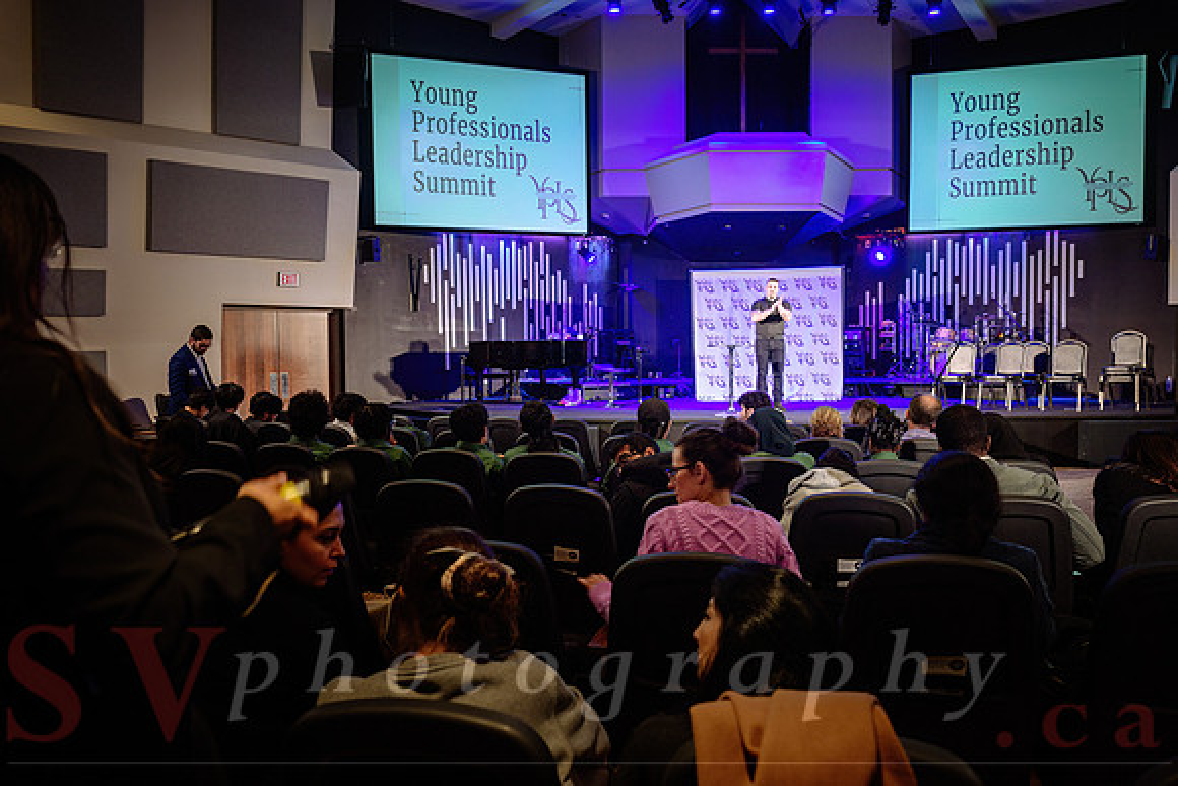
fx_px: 884
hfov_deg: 67.4
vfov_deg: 48.0
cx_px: 589
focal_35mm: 27
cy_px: 393
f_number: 4
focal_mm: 27
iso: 1600
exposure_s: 1/60
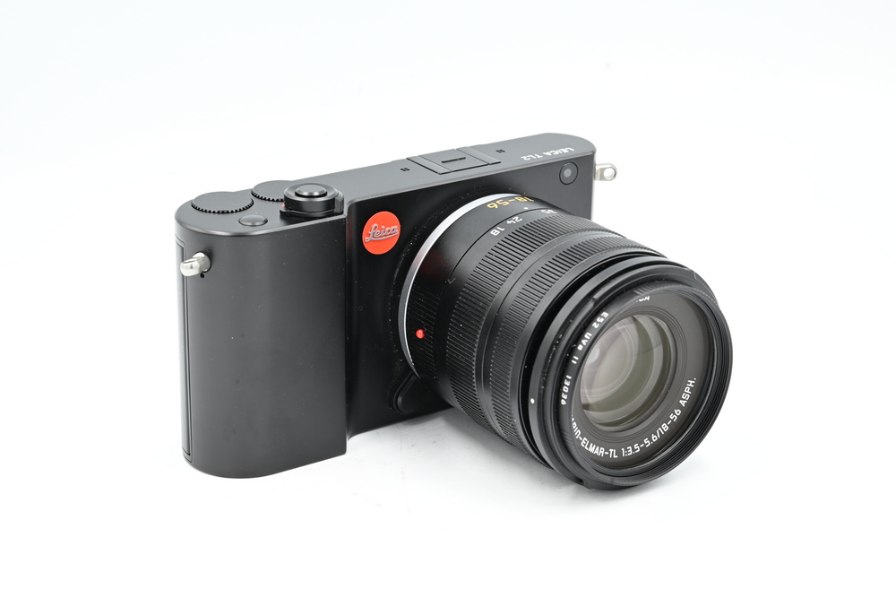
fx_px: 1842
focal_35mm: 74
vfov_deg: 18.4
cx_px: 448
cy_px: 299
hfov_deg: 27.3
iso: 100
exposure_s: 1/6
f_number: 14
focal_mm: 74
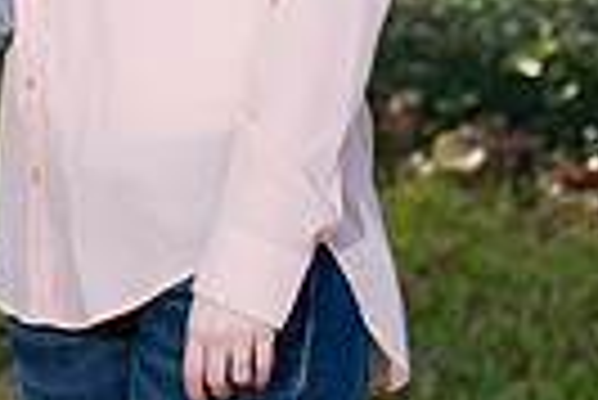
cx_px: -13
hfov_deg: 5.2
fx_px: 6519
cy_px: -225
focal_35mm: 392
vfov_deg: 3.5
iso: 250
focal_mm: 90
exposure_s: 1/250
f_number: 3.5
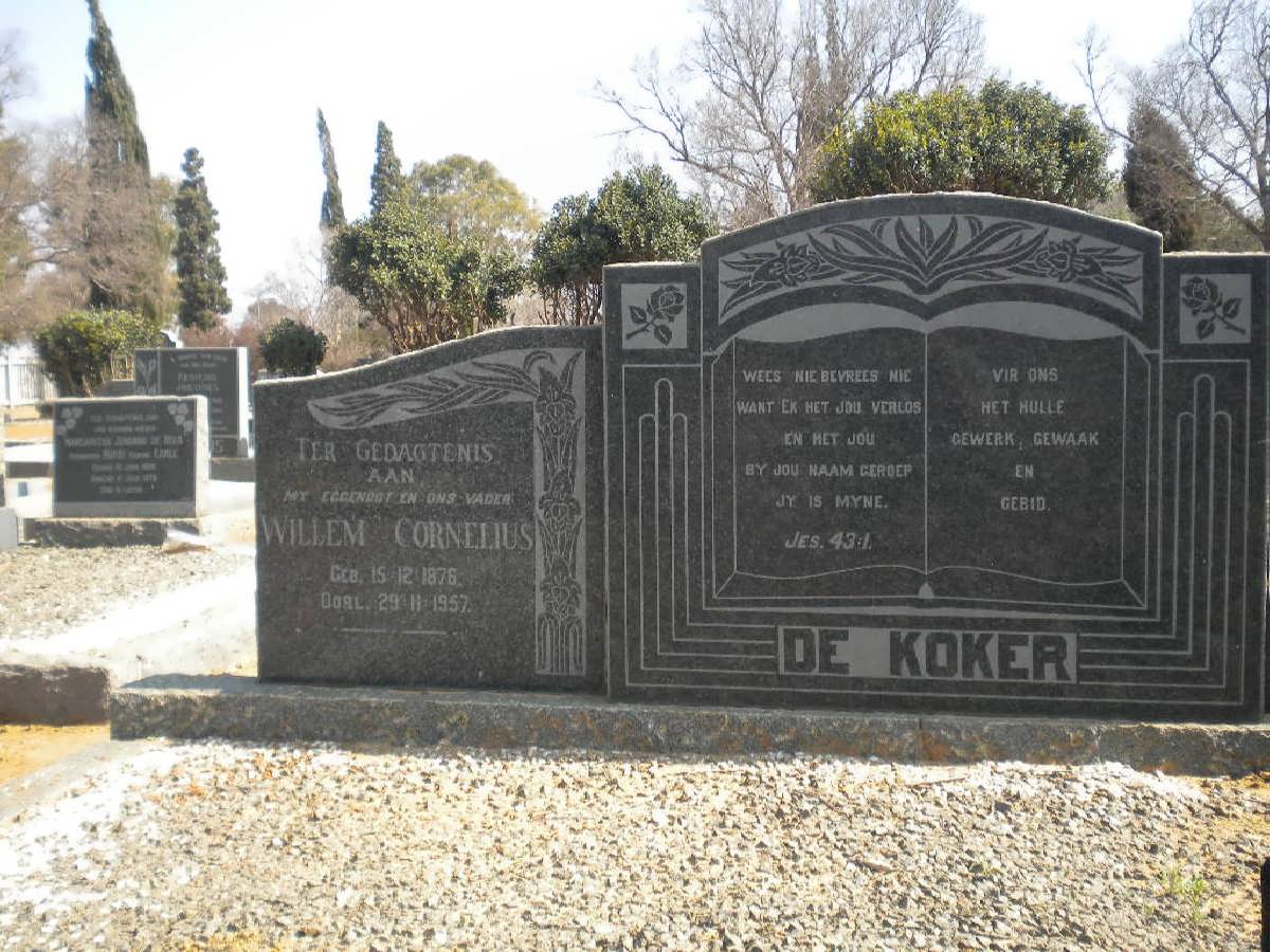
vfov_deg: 35.1
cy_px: 476
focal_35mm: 41
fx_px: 1504
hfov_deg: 45.8
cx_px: 635
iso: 80
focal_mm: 7.4
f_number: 4.9
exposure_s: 1/171
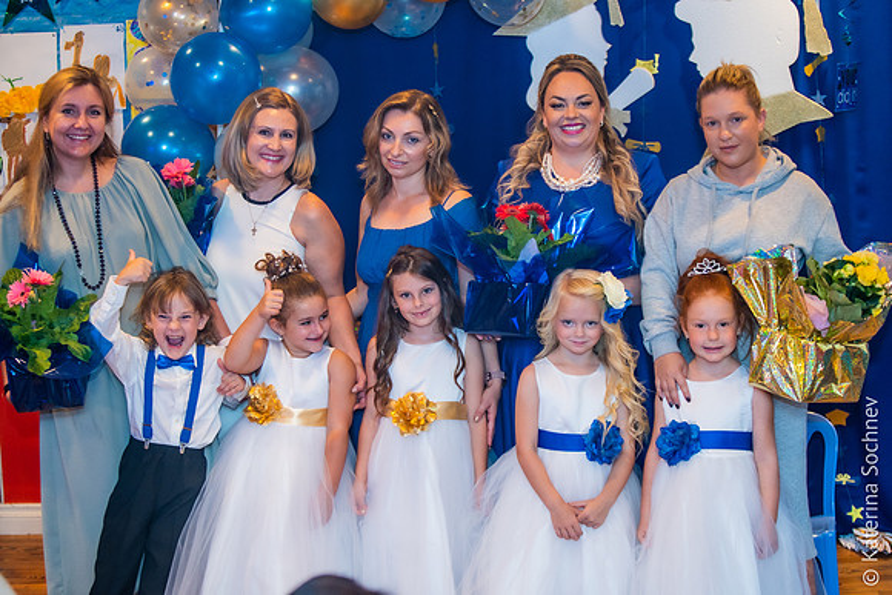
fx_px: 1842
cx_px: 473
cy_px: 279
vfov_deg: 18.4
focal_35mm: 74
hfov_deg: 27.2
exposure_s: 1/125
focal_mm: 70
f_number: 2.8
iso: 1600
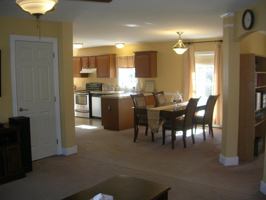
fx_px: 292
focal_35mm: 38
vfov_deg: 37.7
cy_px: 100
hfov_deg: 49.0
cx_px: 133
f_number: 2.8
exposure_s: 1/40.7
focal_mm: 5.8
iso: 71
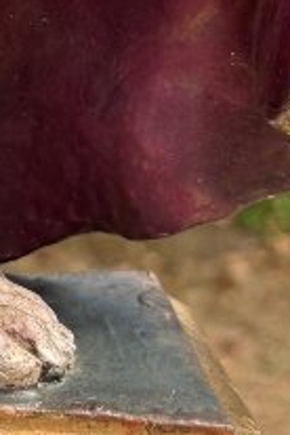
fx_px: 1752
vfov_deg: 14.1
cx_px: -34
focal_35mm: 145
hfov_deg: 9.4
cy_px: 116
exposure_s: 1/627
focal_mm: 6.76
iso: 80
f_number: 1.78
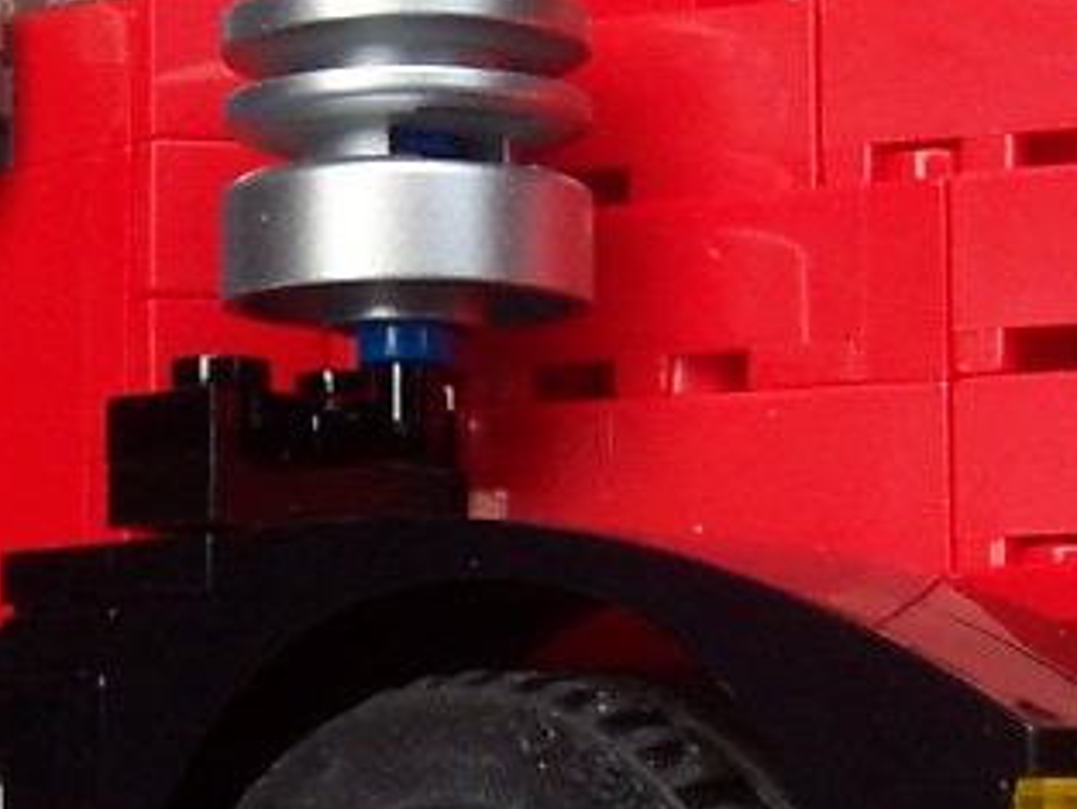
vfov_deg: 10.5
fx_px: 4420
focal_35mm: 142
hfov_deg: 13.9
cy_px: 472
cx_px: 427
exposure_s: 1/125
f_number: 5.6
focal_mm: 5.6
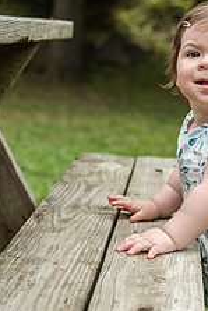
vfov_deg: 20.2
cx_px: 207
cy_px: 195
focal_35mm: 101
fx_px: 874
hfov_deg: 13.4
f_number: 3.5
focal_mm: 50
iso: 400
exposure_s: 1/1600
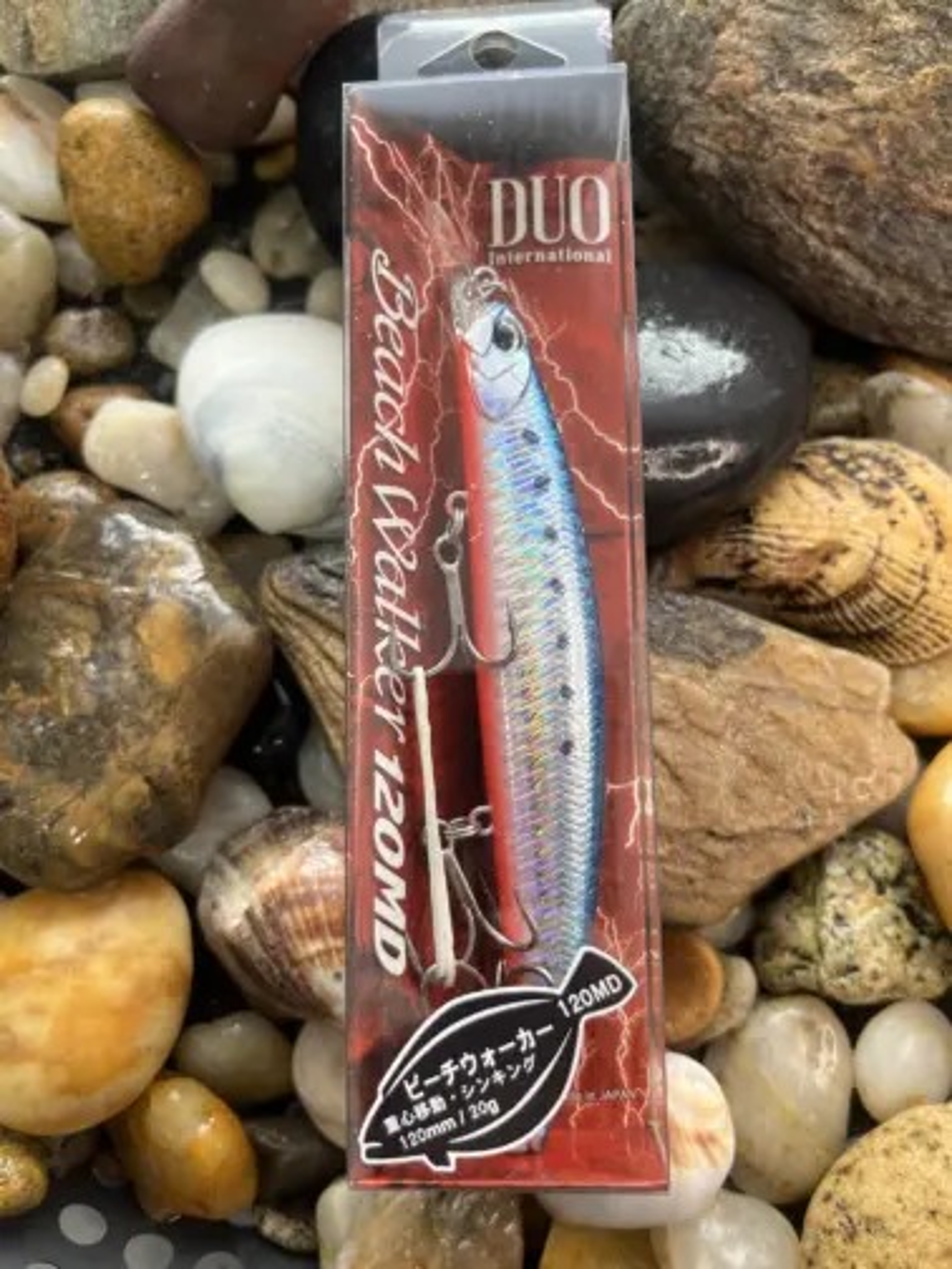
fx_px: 953
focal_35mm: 26
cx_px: 476
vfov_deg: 67.3
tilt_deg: -73.0
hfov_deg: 53.1
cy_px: 634
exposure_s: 1/121
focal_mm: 5.1
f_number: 1.6
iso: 80
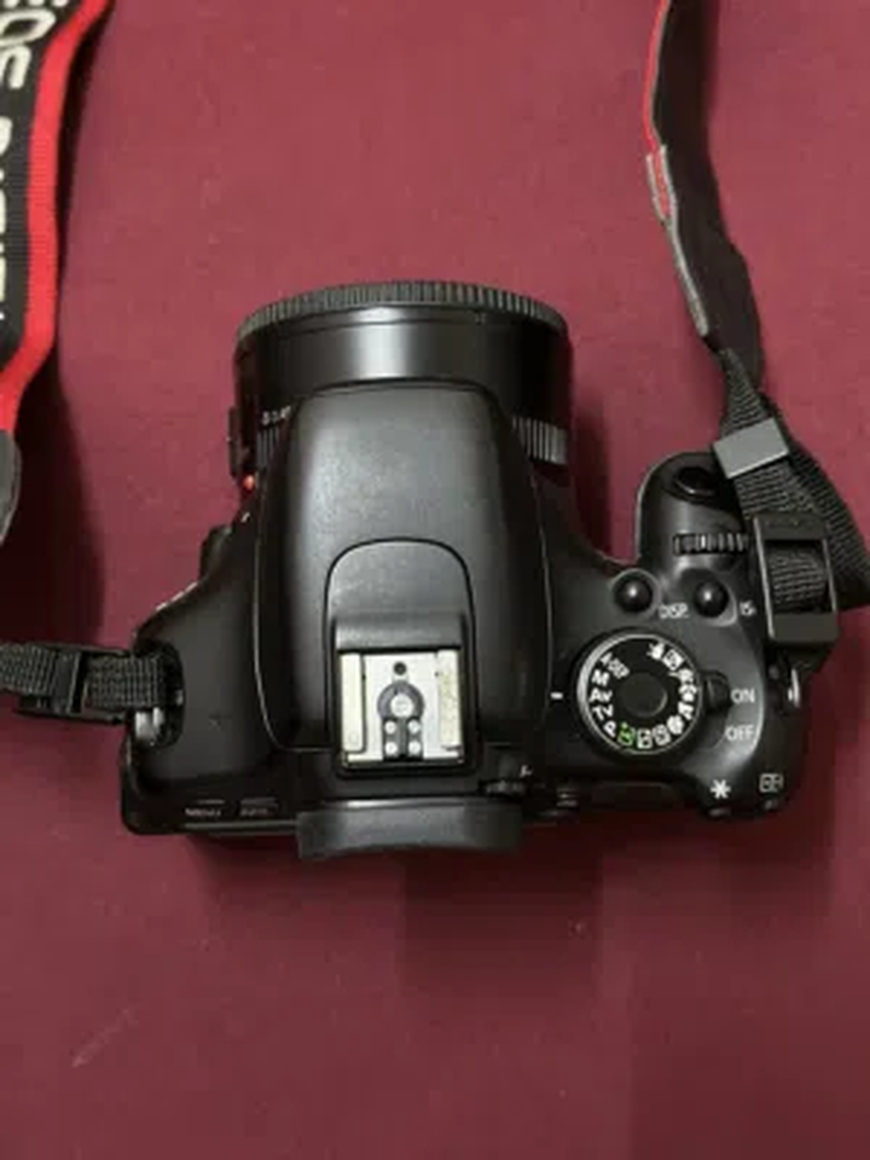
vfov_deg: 39.7
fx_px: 1609
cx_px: 435
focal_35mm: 48
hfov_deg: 30.3
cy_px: 580
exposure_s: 1/30
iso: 800
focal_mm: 6.86
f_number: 1.78
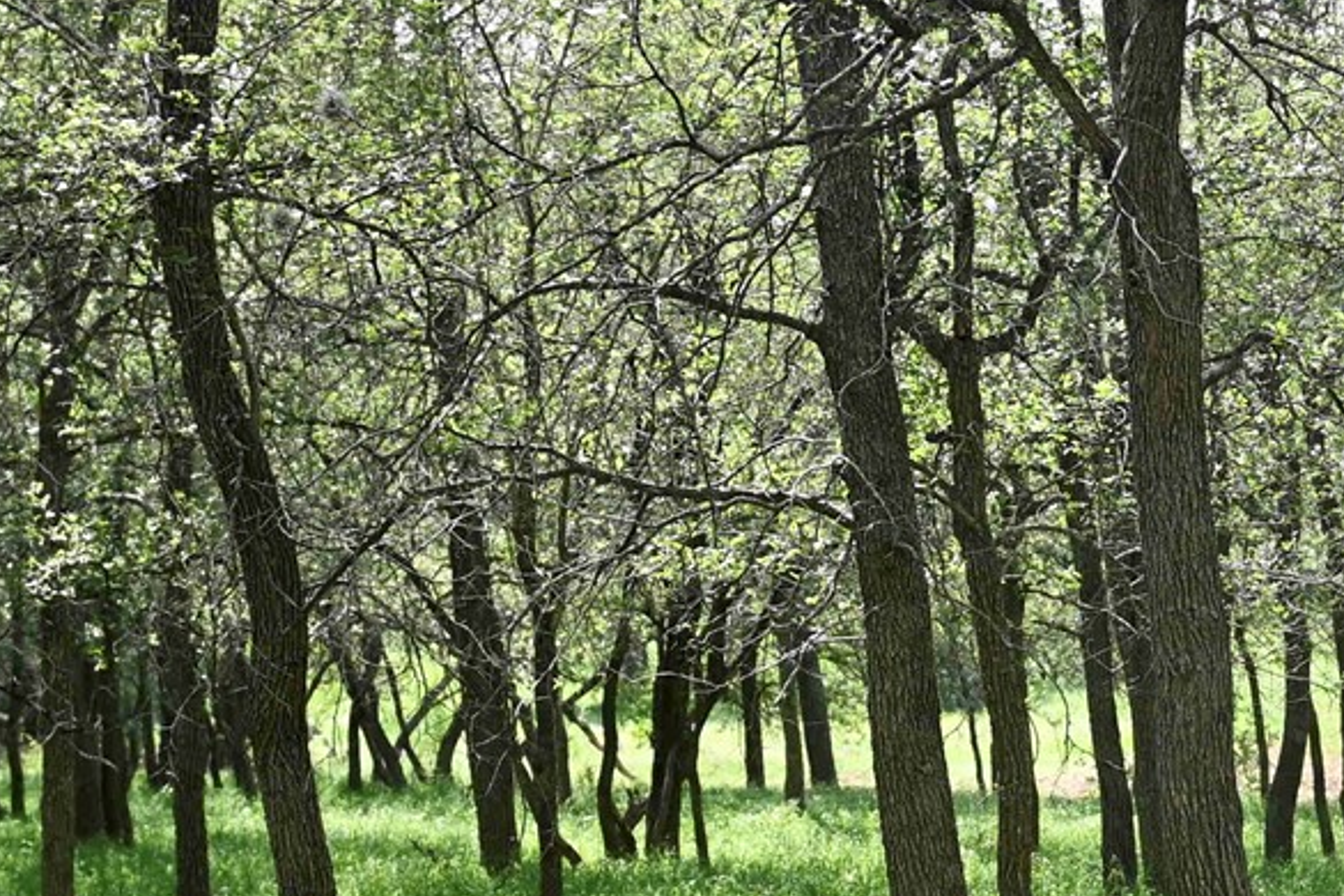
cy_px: 462
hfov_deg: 17.6
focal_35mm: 115
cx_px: 1080
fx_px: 4293
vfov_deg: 11.9
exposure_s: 1/2000
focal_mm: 31
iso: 320
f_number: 3.2
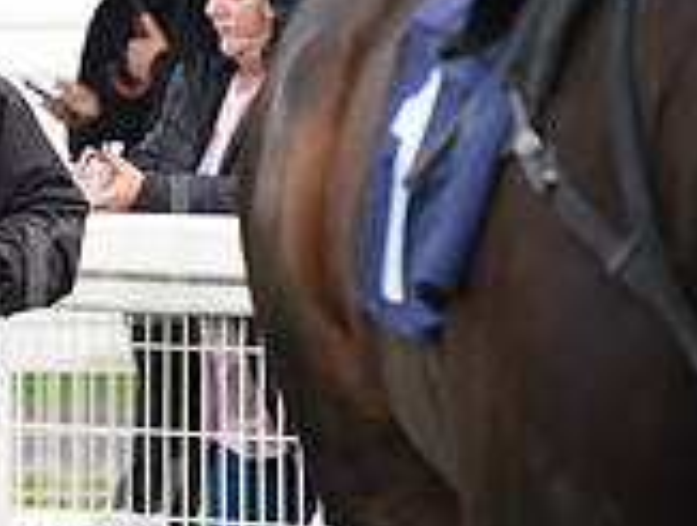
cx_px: -355
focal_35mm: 683
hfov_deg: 2.9
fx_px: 13783
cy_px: 293
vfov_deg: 2.2
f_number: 5.6
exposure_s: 1/400
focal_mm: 200
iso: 1000
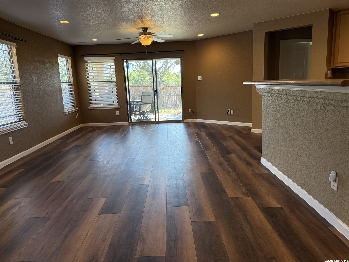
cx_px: 169
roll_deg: +2.5
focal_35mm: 25
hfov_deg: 69.4
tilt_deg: -9.3
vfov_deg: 54.9
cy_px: 127
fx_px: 252
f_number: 1.78
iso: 200
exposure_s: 1/124
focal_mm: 6.76
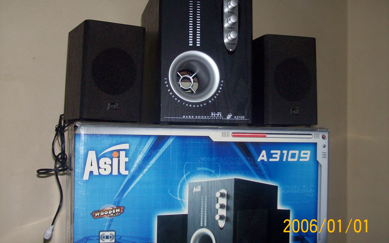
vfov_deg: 26.9
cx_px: 195
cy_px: 116
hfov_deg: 41.8
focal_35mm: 48
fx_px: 509
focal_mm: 7.6
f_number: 3
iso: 80
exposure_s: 1/73.1
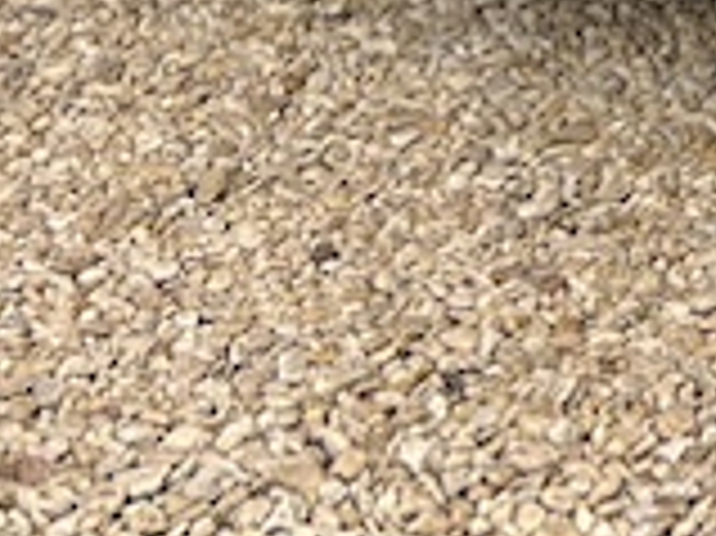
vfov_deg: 8.1
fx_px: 3390
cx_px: 1333
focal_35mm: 164
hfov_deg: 11.2
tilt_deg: -7.8
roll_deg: -0.4
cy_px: -865
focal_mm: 5.7
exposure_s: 1/581
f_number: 1.5
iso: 50
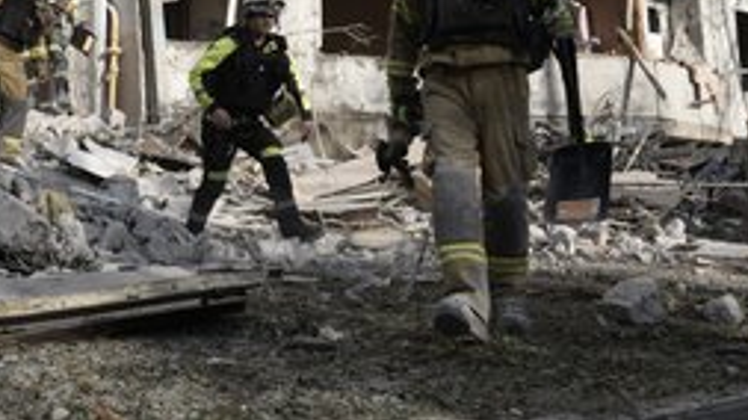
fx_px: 1150
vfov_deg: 20.2
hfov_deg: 35.9
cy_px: 28
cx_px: 290
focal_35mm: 58
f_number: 5.6
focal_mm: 35
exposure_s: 1/640
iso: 200
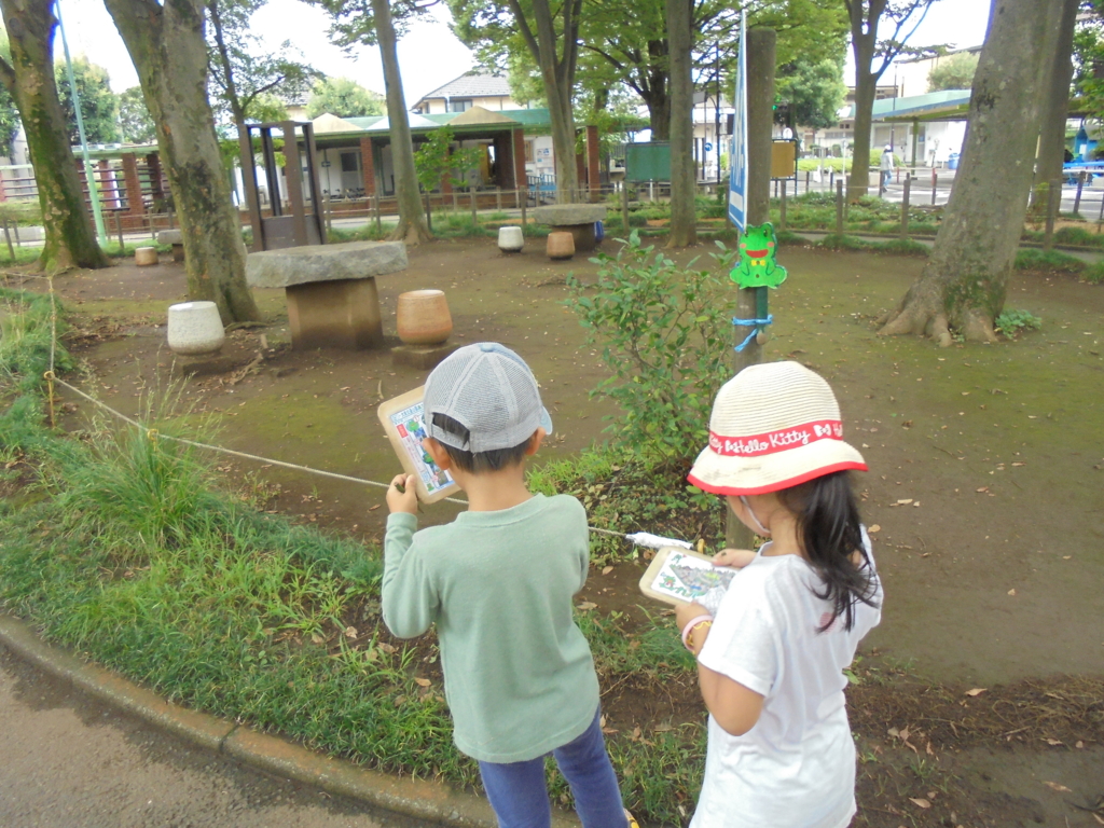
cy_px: 414
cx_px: 552
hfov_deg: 67.3
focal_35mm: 26
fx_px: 829
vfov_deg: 53.1
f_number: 3.5
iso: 250
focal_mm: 4.6
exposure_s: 1/60
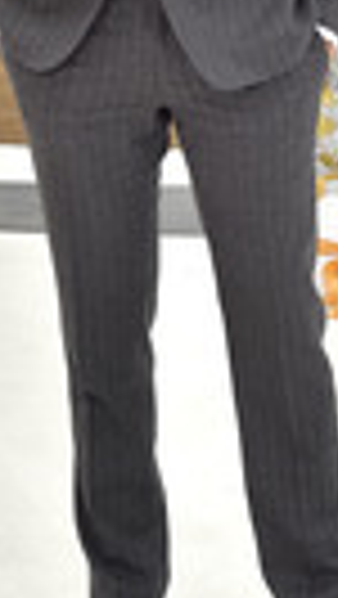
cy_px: 36
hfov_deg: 6.9
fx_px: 2815
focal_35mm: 177
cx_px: 192
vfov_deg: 12.1
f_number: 6.3
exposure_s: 1/320
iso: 320
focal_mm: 56
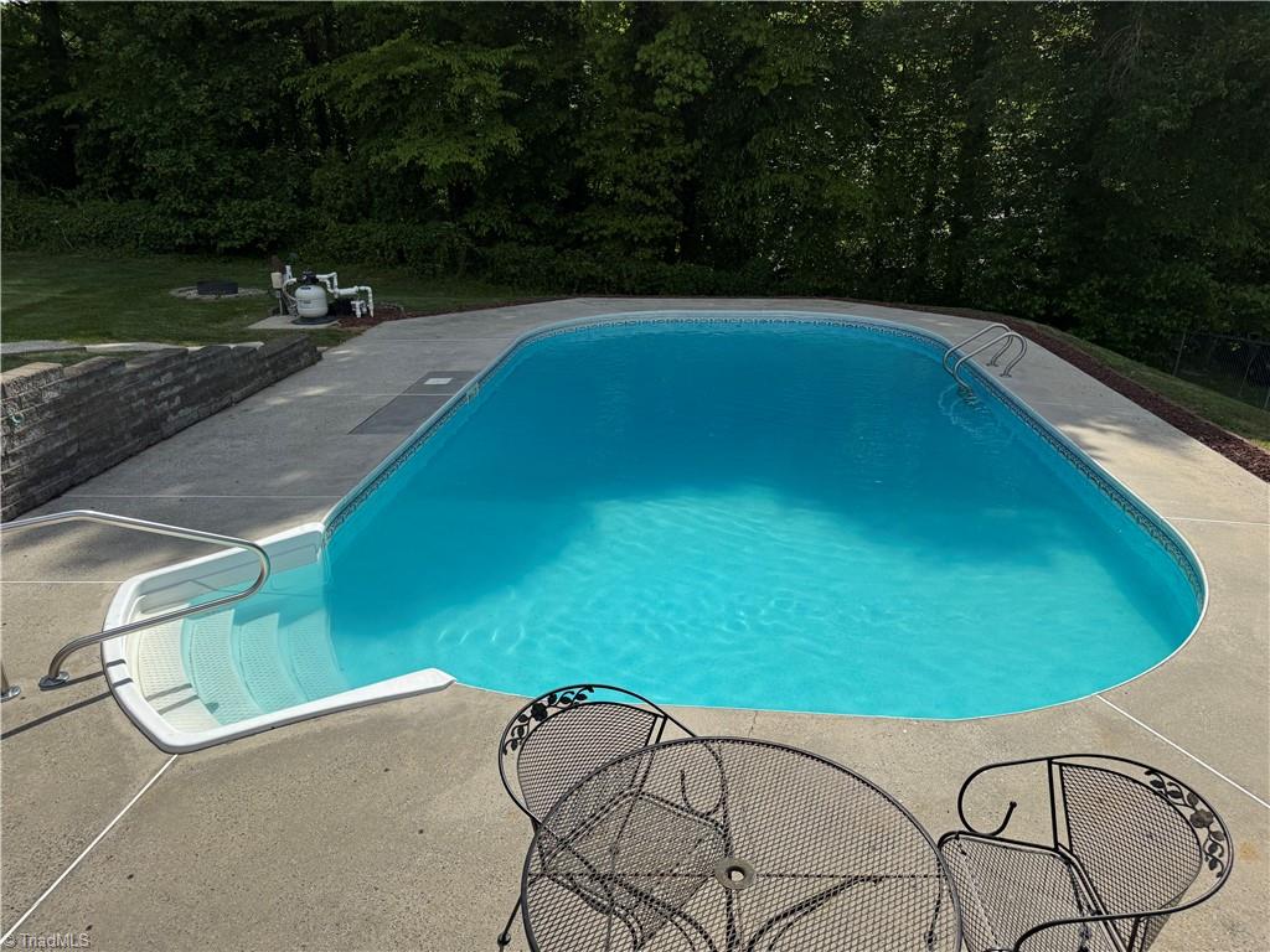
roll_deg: +0.4
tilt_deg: -20.4
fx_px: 881
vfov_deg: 56.8
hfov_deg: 71.6
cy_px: 476
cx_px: 635
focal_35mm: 24
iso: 80
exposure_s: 1/7937
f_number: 1.78
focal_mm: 6.76
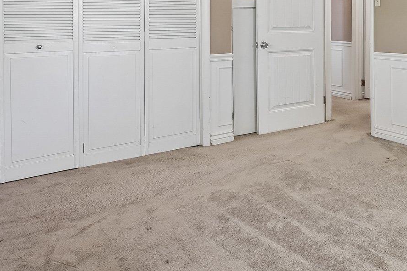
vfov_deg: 33.5
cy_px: 15
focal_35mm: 37
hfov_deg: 45.4
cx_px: 389
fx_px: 418
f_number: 8
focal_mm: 16
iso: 400
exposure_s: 1/5
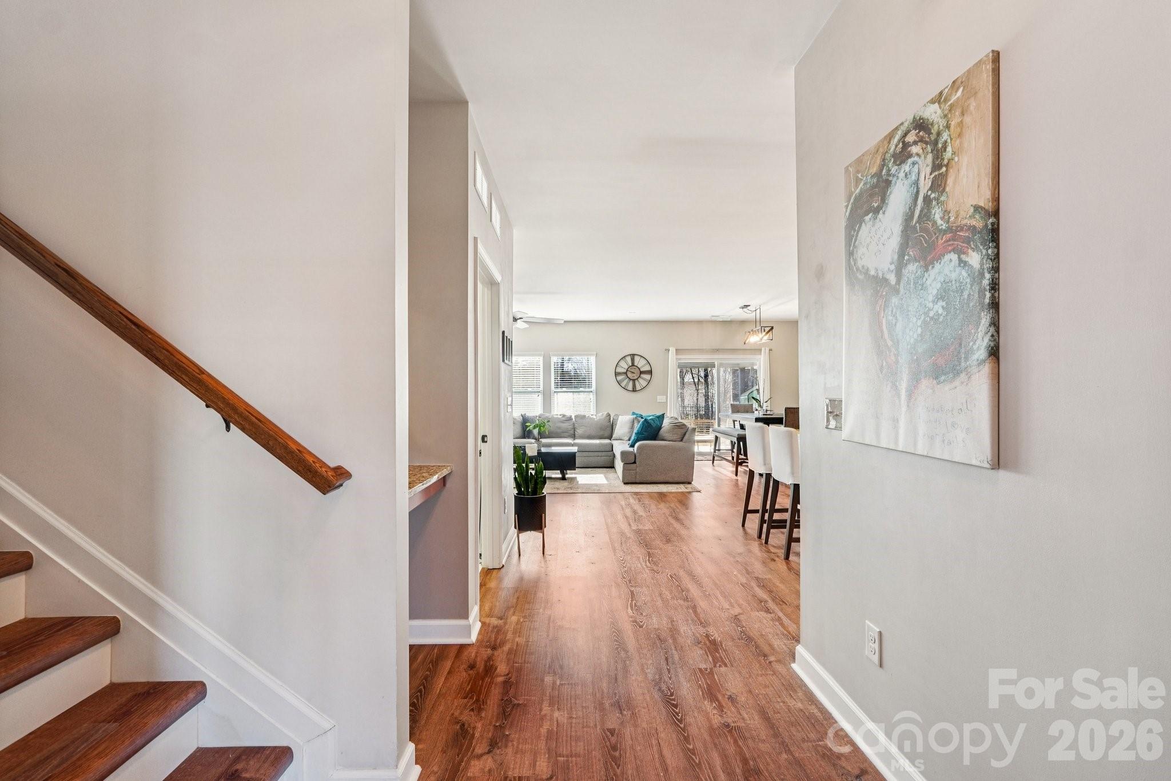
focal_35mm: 15
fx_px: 488
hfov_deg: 100.4
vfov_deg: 77.3
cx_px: 586
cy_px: 390
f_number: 8
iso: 400
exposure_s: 1/8
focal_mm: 10
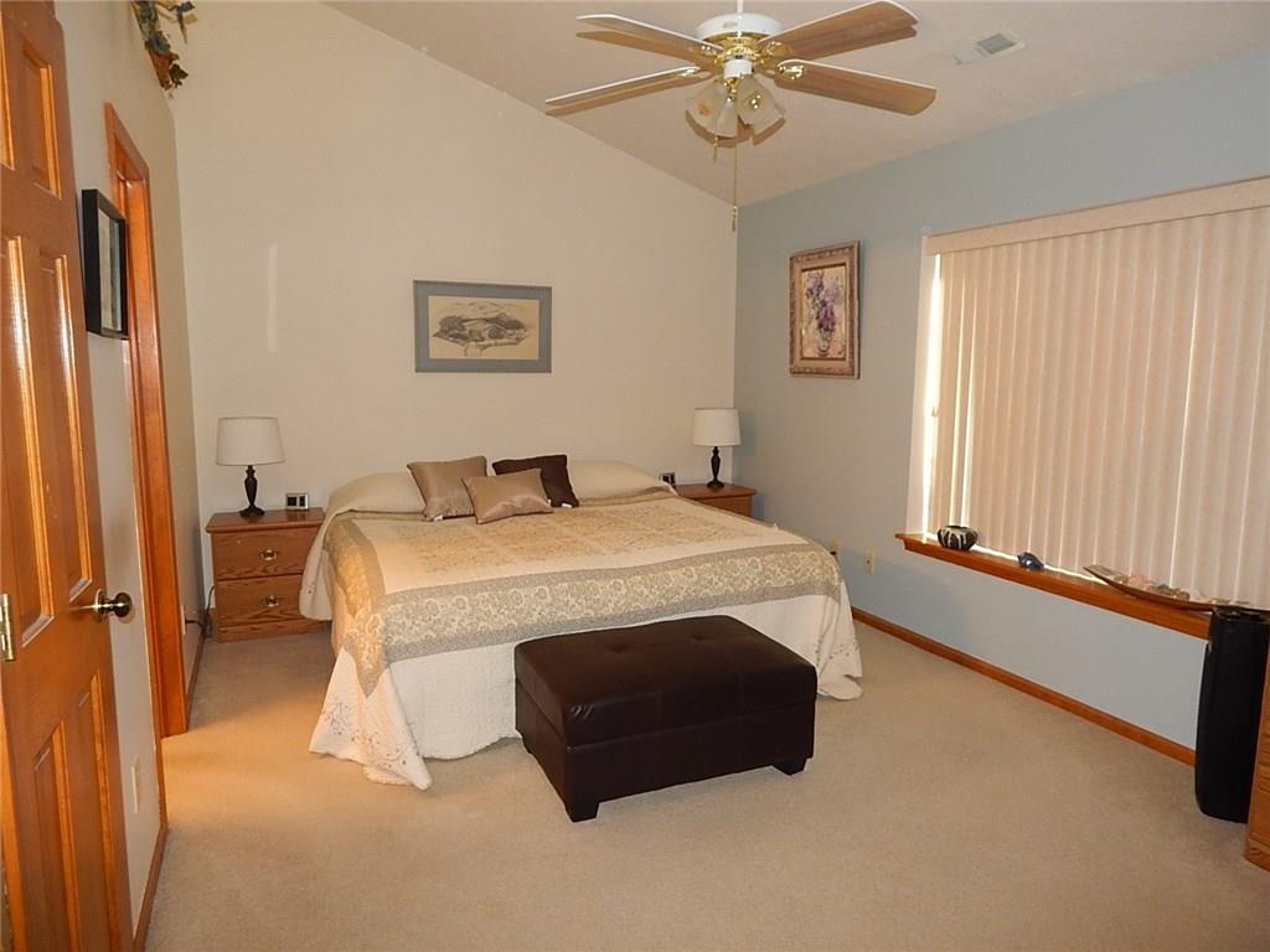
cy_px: 476
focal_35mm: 22
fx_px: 807
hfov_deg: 76.4
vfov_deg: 61.1
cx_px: 635
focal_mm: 4
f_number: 3
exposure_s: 1/30
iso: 200
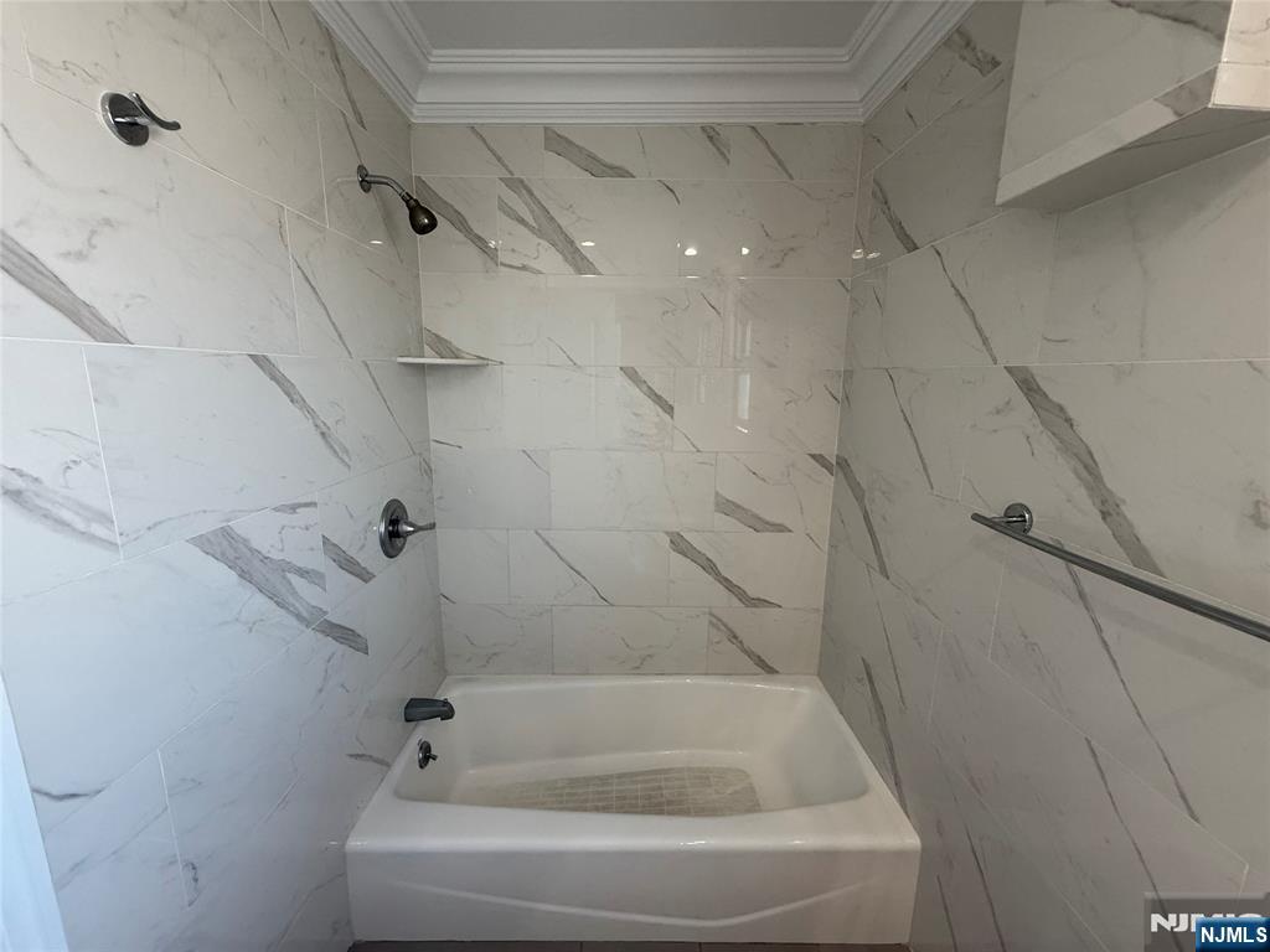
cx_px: 635
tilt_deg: -12.6
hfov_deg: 102.1
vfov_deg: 85.7
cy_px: 476
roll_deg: -0.2
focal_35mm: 14
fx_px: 514
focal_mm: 2.22
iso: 125
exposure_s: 1/100
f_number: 2.2
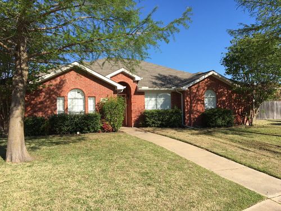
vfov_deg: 48.2
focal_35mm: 29
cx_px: 140
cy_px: 106
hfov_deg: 61.7
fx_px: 235
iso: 25
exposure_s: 1/1304
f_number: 2.2
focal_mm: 4.15
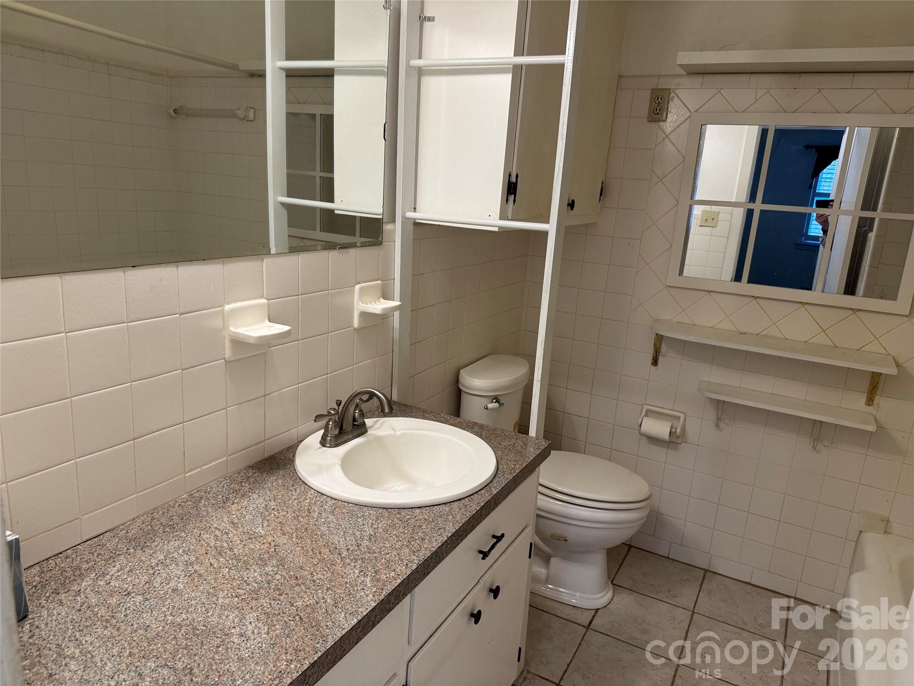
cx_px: 457
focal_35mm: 24
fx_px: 634
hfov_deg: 71.6
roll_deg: -5.2
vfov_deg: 56.8
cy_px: 343
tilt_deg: -14.2
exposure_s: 1/60
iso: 125
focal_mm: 6.76
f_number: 1.78
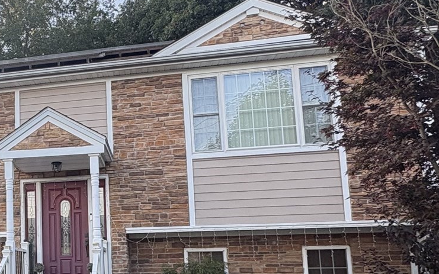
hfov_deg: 43.3
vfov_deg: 30.7
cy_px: 209
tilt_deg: +8.1
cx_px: 30
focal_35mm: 41
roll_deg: +1.0
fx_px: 490
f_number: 2.2
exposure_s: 1/99
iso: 40
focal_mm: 2.22
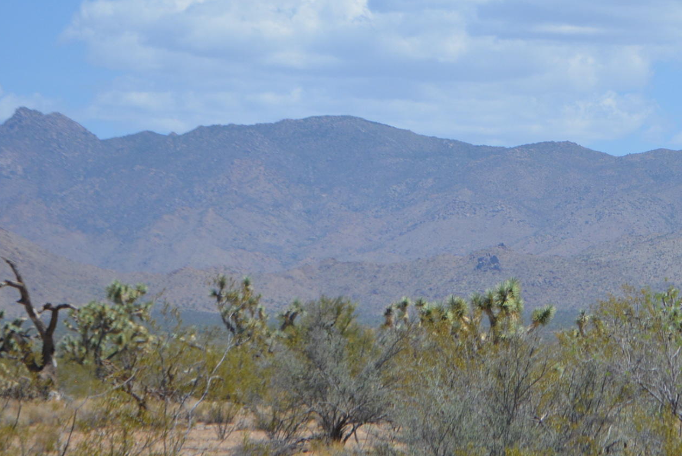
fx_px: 3700
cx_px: 773
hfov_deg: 10.4
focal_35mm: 195
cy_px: 193
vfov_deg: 7.0
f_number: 7.1
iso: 400
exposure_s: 1/1600
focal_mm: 55
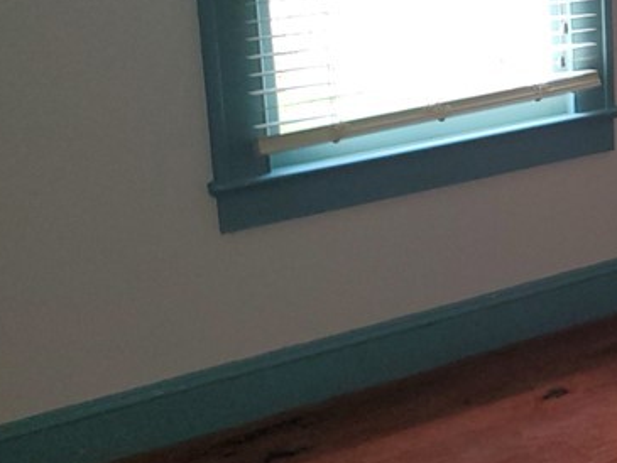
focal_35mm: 73
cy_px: 69
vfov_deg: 19.9
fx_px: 1302
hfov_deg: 23.7
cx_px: 786
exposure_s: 1/60
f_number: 2.4
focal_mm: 4.3
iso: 125
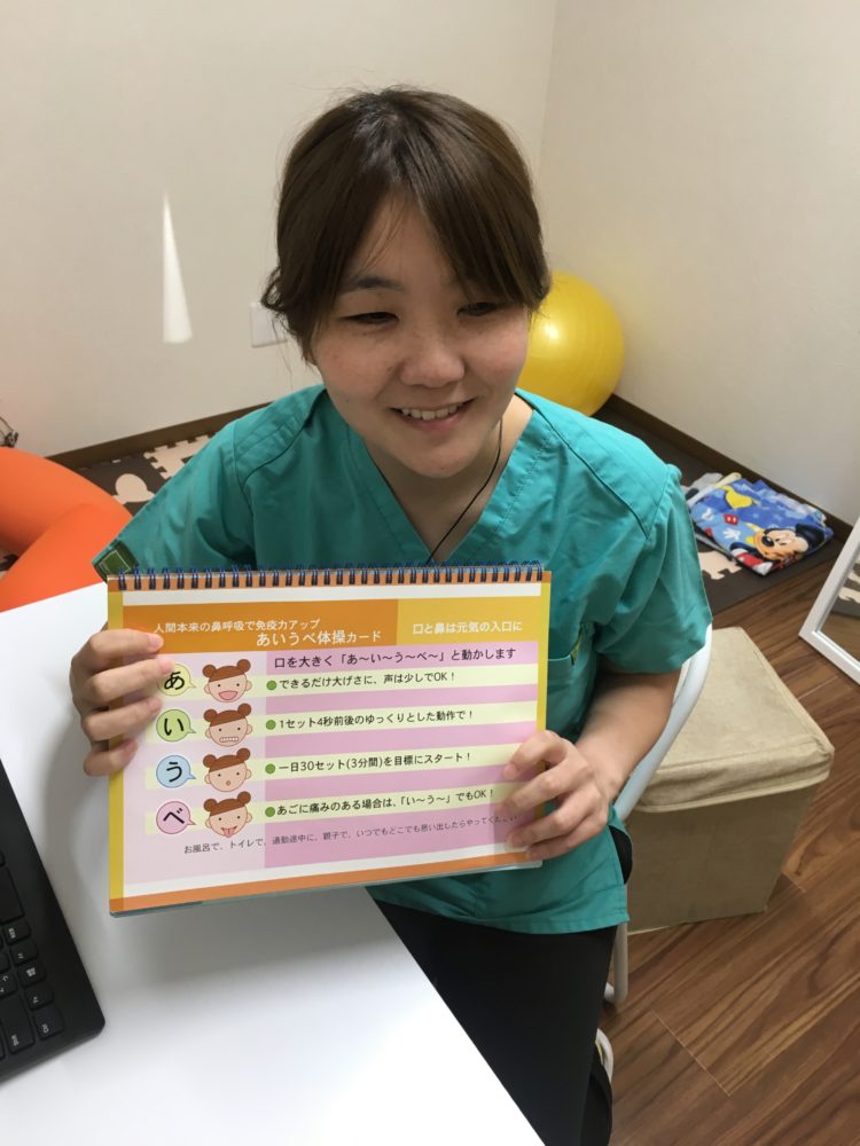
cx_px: 430
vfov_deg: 61.7
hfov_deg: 48.2
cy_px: 573
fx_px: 961
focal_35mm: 29
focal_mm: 4.15
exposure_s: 1/30
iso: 64
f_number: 2.2
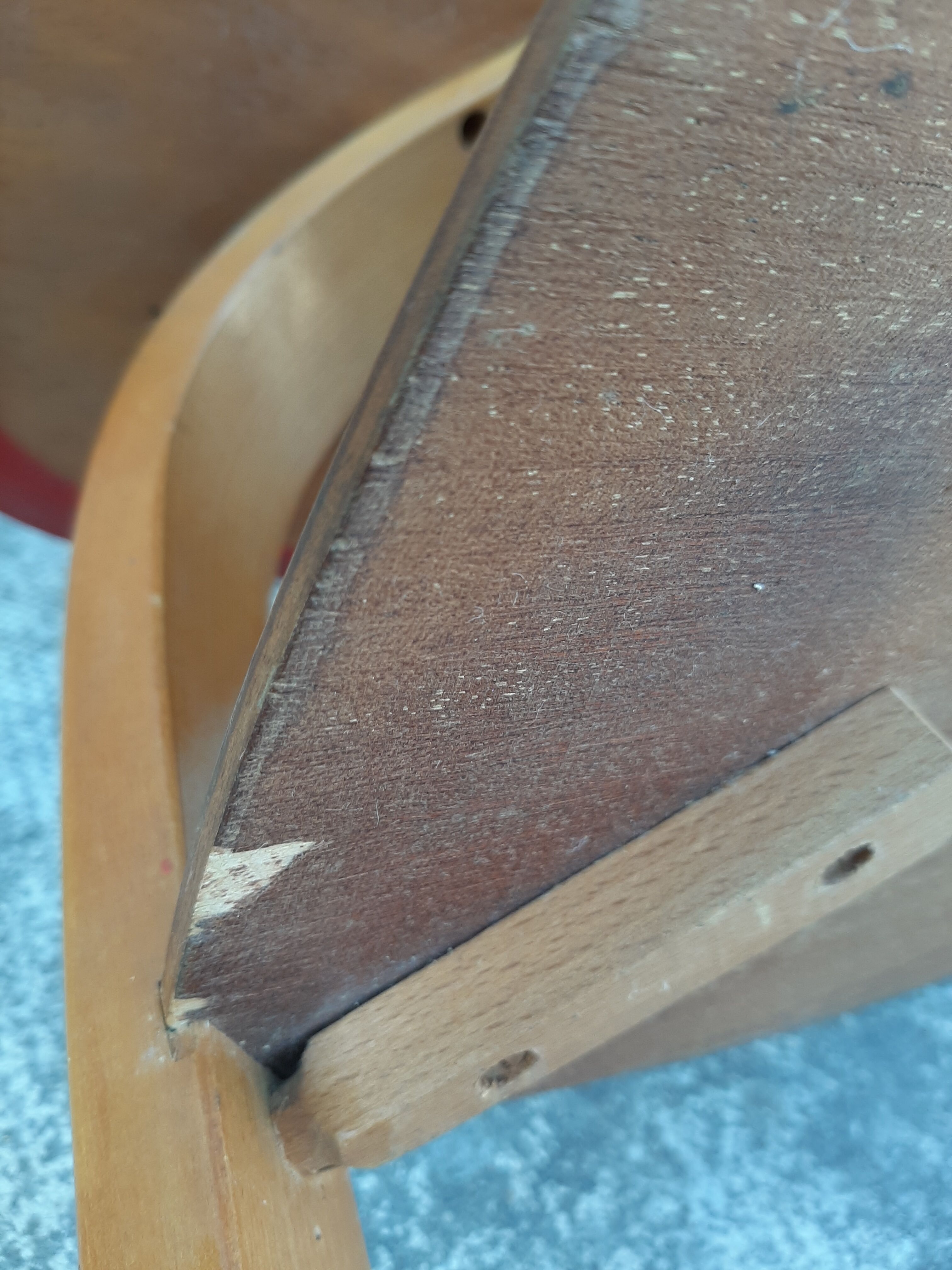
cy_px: 635
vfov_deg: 67.3
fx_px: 953
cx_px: 476
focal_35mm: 26
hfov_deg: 53.1
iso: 50
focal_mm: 3.93
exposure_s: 1/100
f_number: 1.7
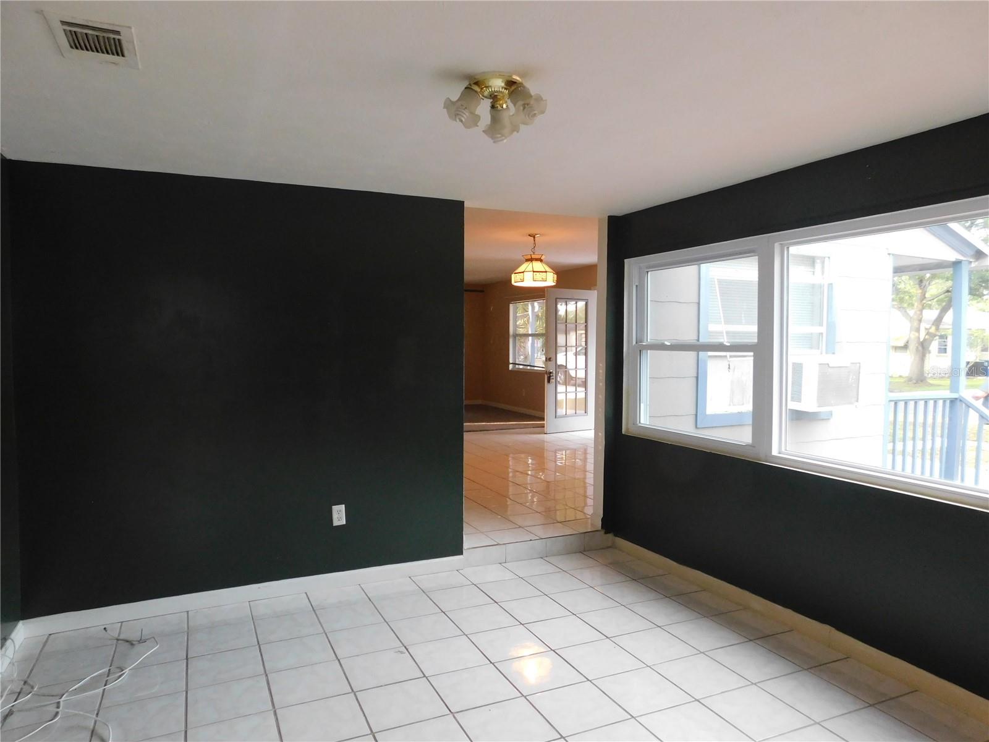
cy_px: 371
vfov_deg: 58.9
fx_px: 657
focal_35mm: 23
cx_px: 494
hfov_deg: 73.9
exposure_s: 1/30
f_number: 3
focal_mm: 4
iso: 320
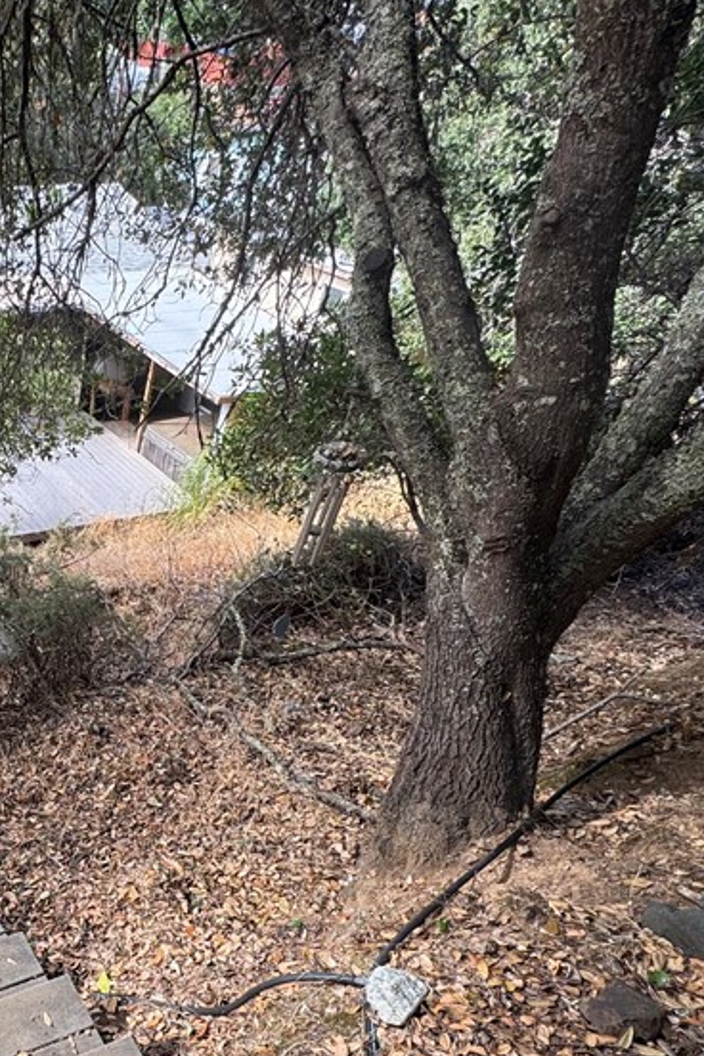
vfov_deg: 65.3
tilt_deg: -42.6
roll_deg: -2.8
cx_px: -36
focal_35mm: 27
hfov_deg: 40.4
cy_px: 717
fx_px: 792
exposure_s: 1/121
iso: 40
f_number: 2.2
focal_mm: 2.22
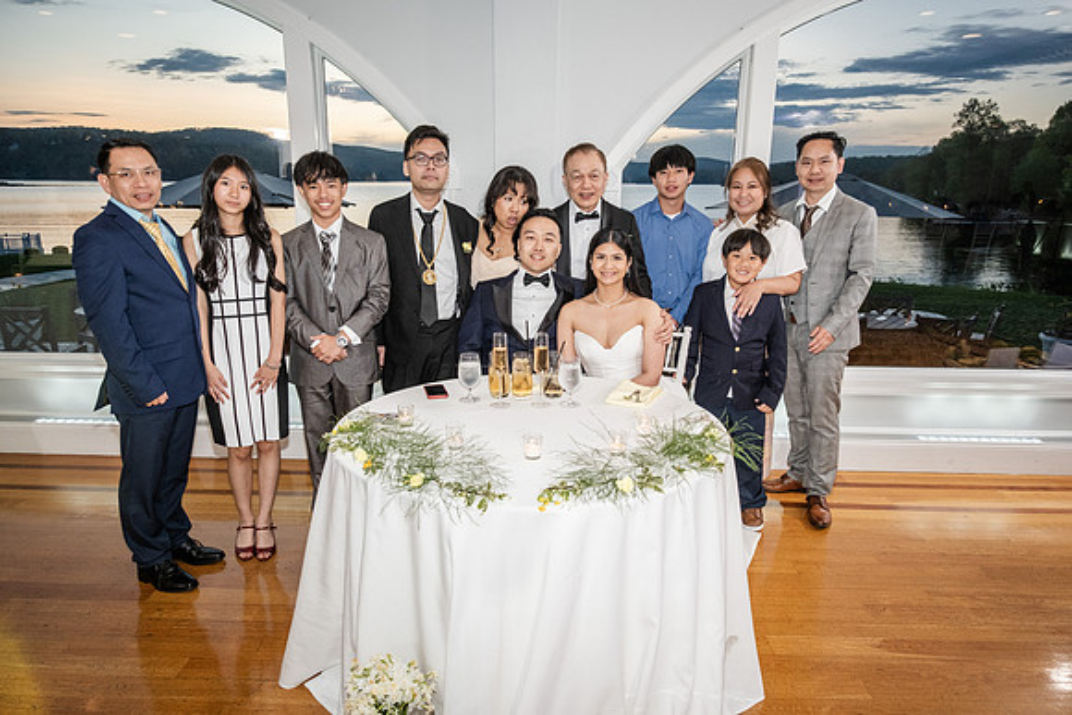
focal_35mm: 24
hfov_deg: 73.7
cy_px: 358
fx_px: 715
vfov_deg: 53.2
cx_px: 536
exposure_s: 1/160
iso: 800
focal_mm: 16
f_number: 3.6
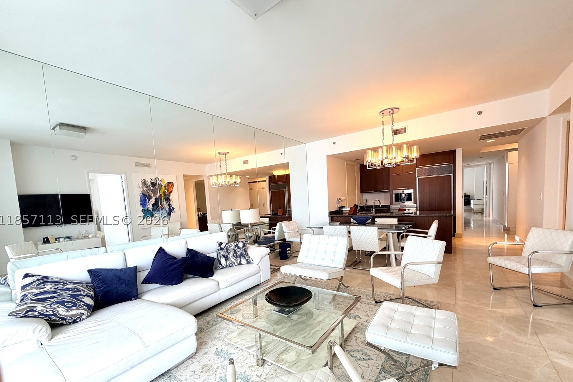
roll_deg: +3.8
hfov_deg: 100.4
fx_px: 239
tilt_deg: -5.3
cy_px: 220
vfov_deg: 76.8
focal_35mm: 15
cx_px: 281
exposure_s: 1/120
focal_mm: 2.22
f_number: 2.2
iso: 100
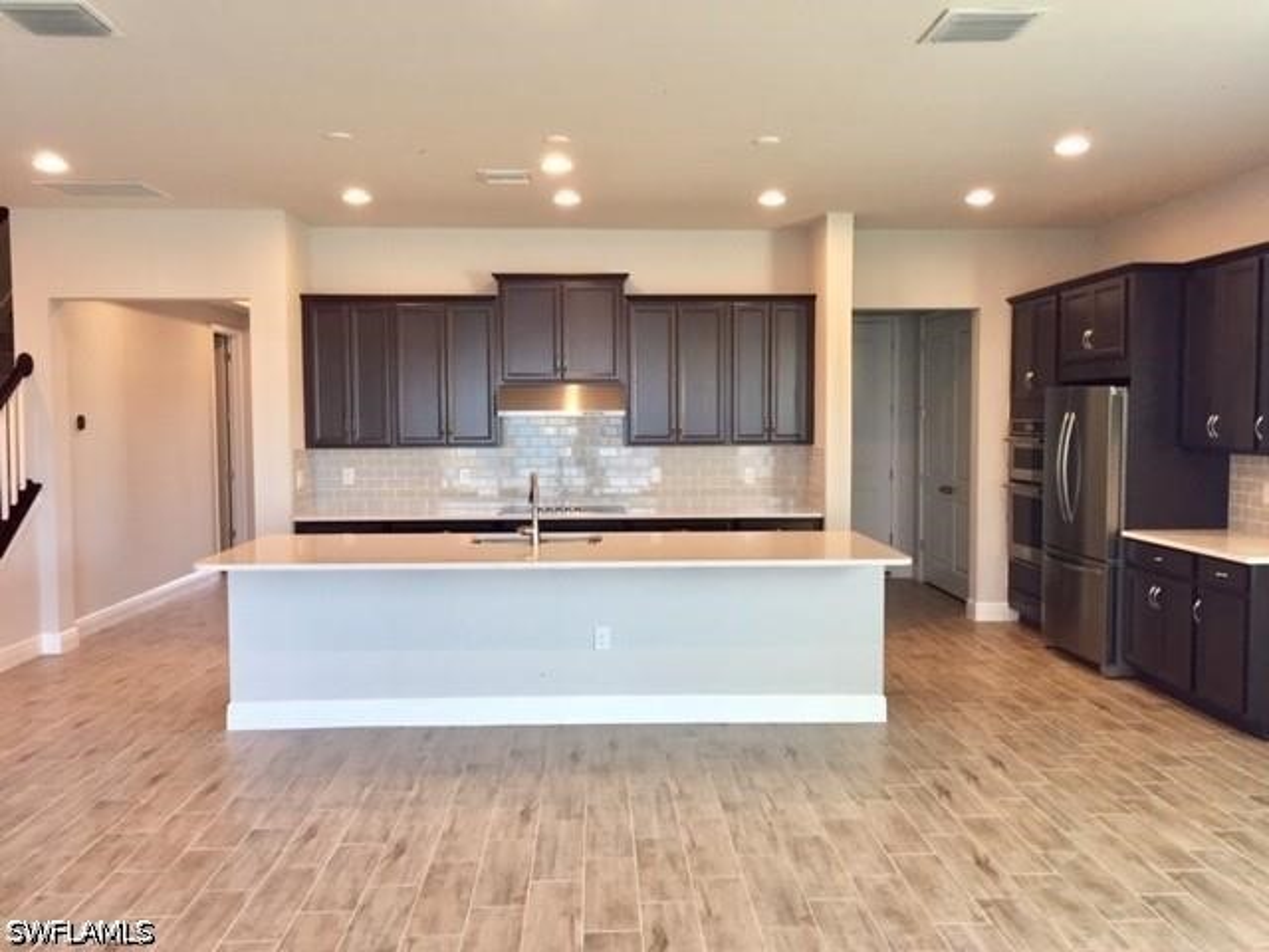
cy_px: 476
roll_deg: -1.7
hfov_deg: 61.7
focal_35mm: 29
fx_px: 1063
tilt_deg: -2.7
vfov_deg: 48.2
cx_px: 634
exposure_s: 1/30
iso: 50
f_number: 2.2
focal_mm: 4.15
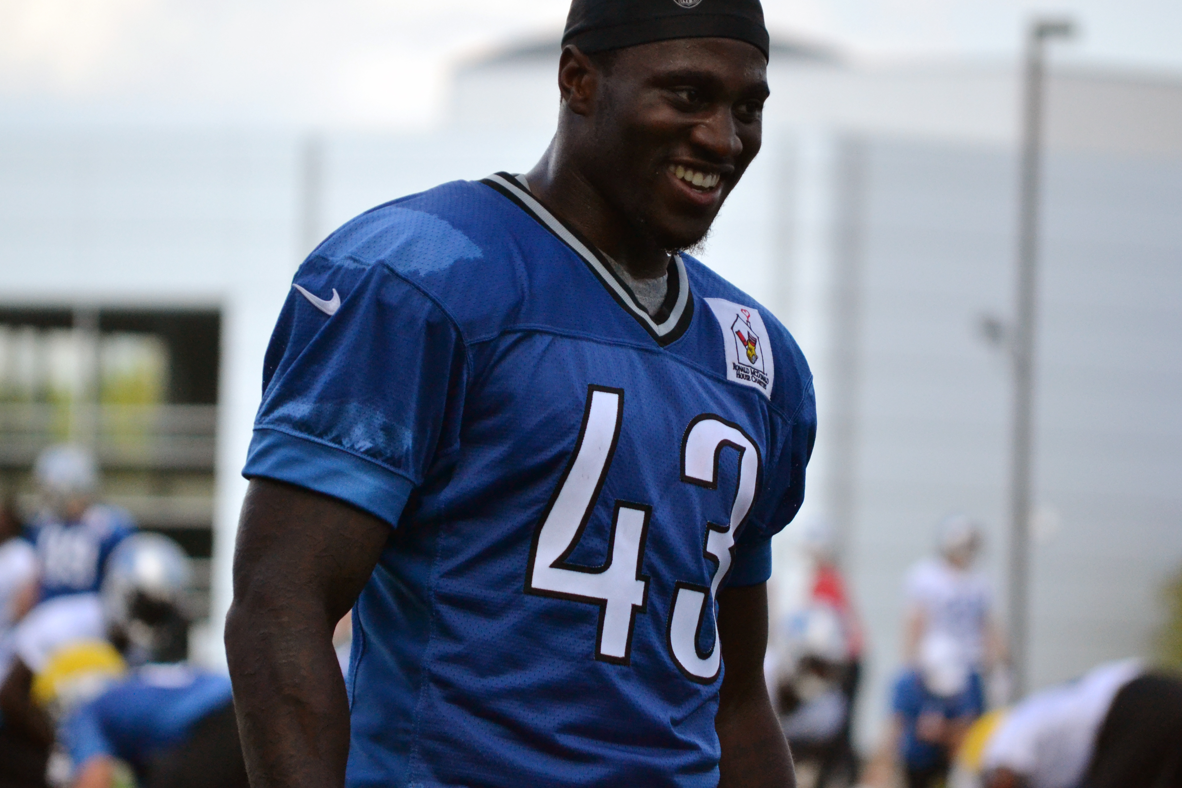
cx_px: 574
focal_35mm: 360
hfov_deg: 5.7
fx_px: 11819
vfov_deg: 3.8
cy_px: 346
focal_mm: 200
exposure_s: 1/2500
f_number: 6.3
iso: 1600
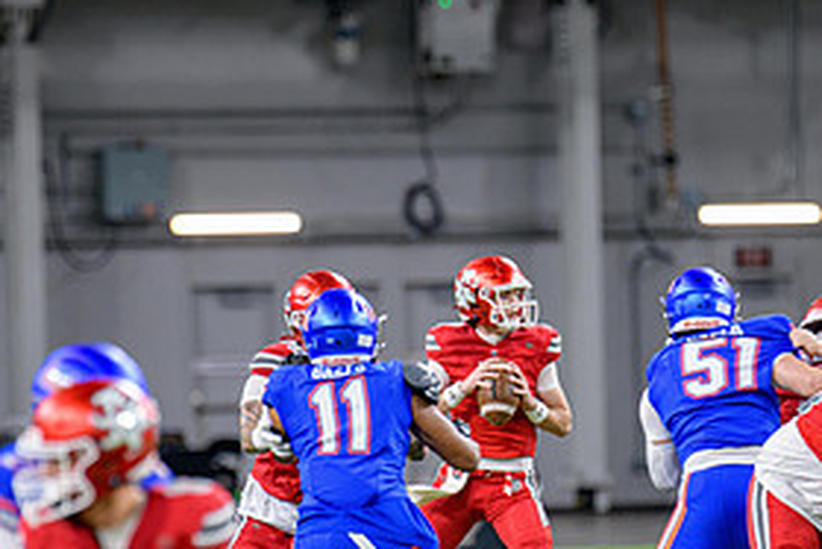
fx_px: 11810
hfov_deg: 4.0
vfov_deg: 2.7
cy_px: 436
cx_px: 520
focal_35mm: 517
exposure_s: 1/400
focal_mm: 250
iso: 1000
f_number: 2.8
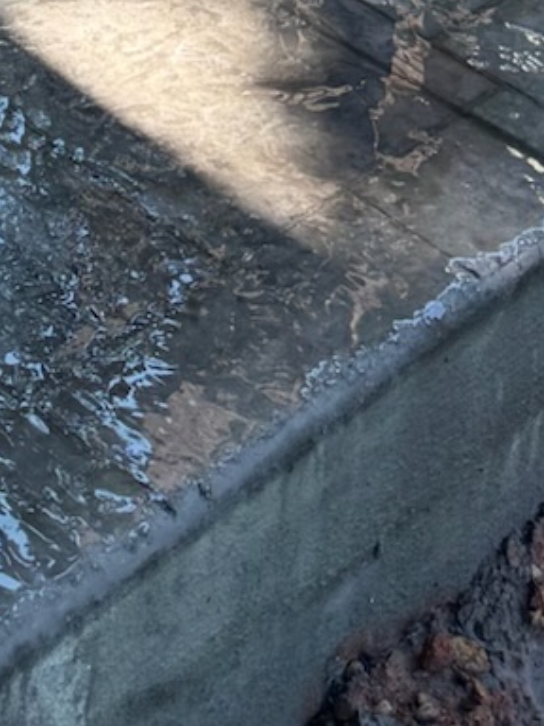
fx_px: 2682
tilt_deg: -15.4
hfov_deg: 11.3
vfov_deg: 12.3
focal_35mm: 128
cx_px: -147
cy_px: -1013
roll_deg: -0.4
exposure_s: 1/435
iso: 100
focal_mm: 6.76
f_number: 1.78
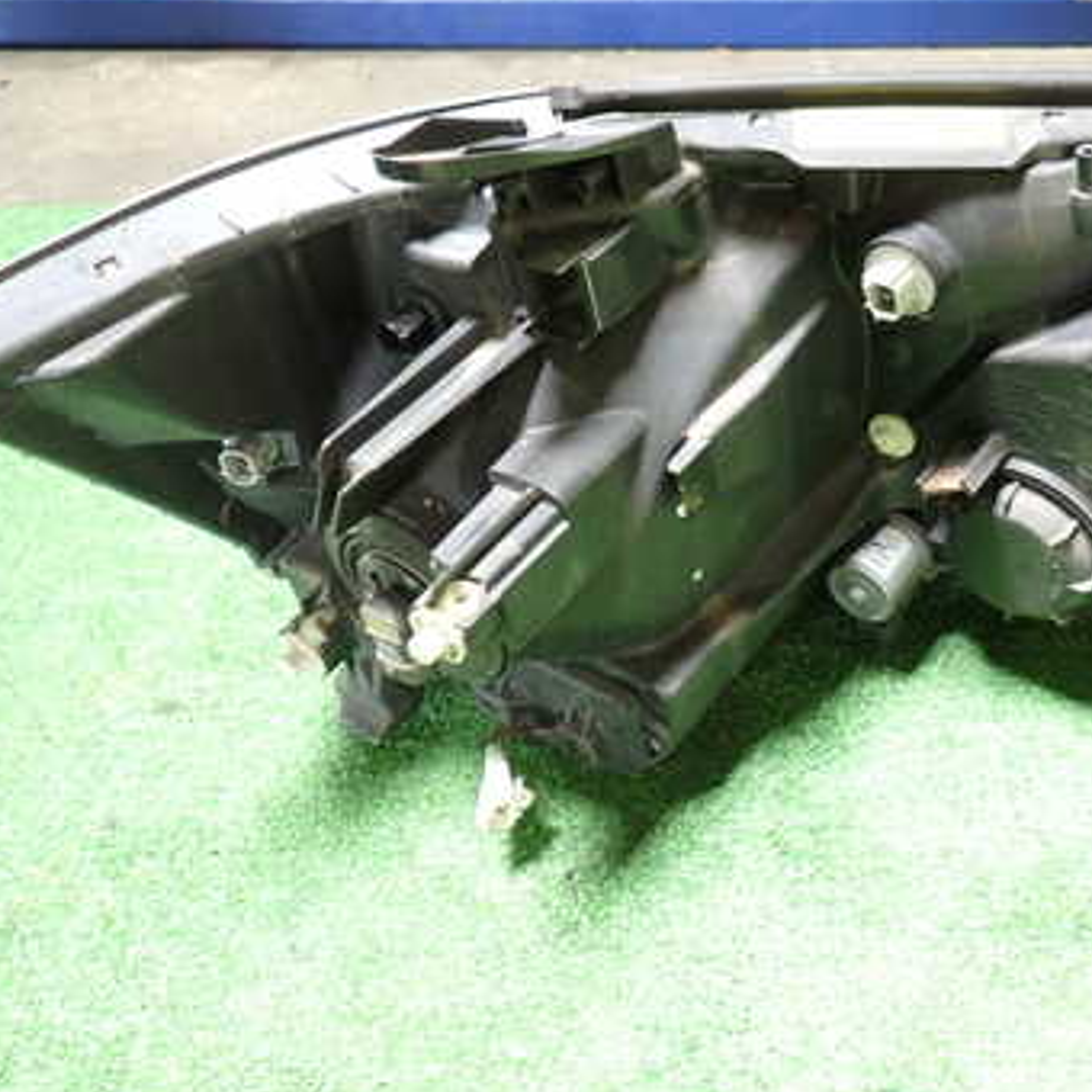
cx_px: 771
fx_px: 1392
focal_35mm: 39
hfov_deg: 42.0
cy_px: 469
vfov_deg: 42.7
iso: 200
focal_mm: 4.5
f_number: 2
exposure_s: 1/30
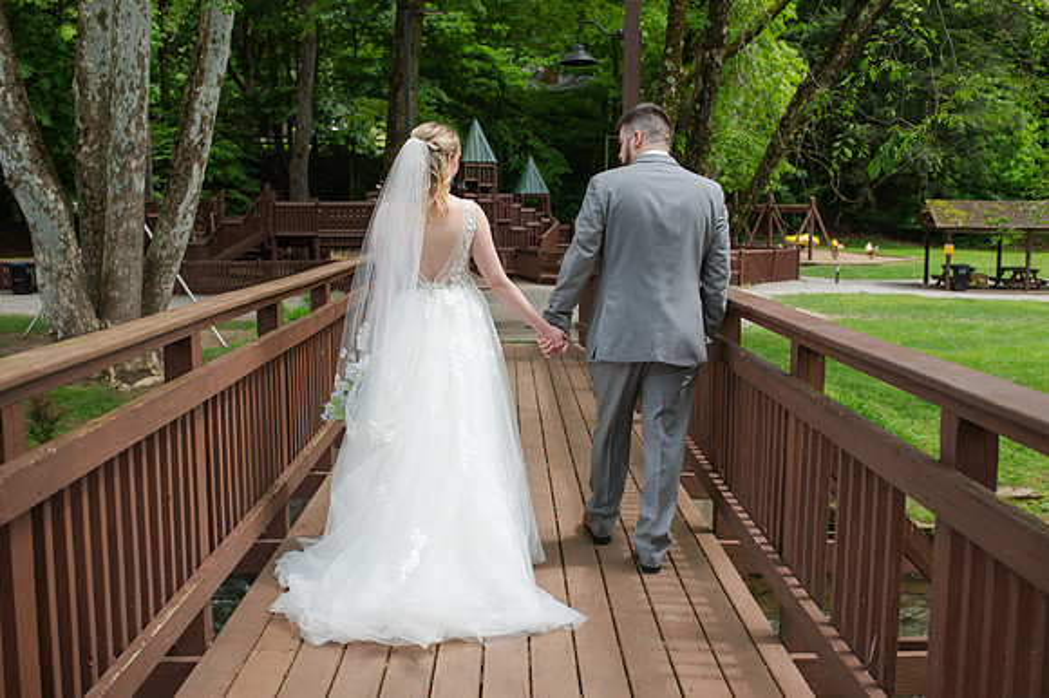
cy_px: 349
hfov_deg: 51.3
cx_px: 561
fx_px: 1090
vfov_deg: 35.5
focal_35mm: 37
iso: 100
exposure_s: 1/640
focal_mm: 35
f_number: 3.5
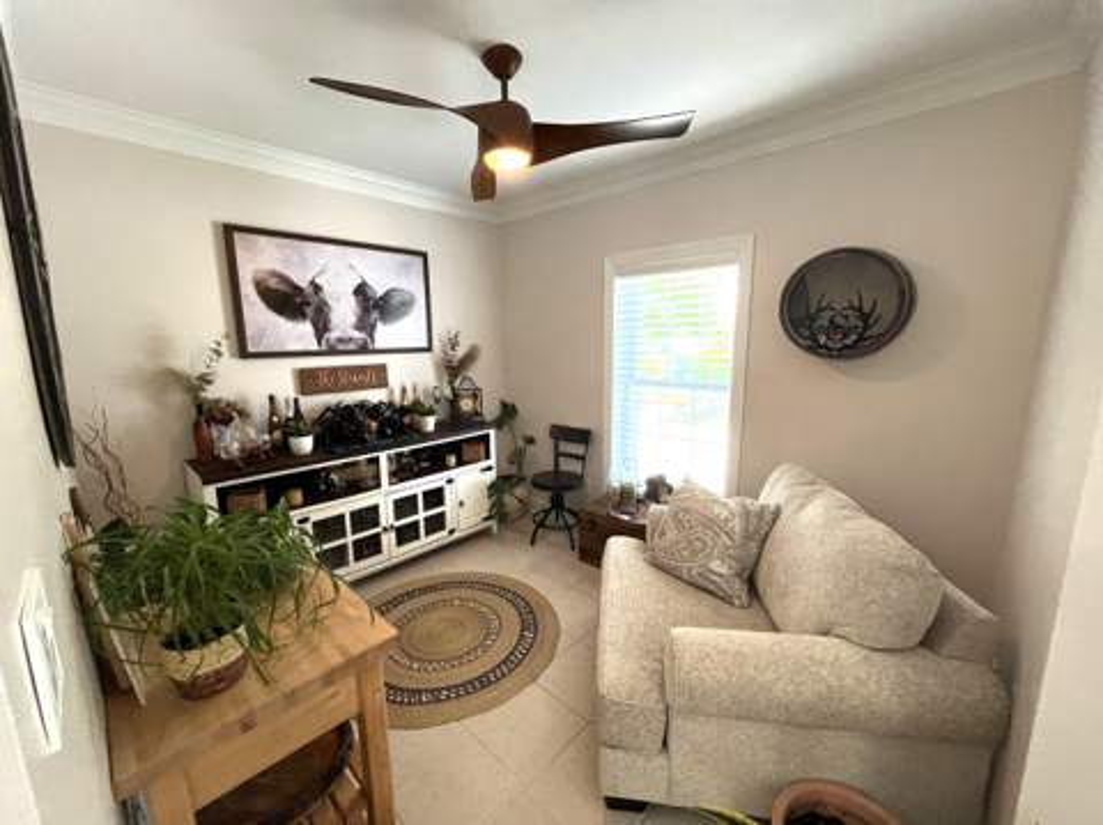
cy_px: 412
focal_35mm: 14
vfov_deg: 85.6
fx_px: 446
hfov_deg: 102.1
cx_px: 552
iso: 200
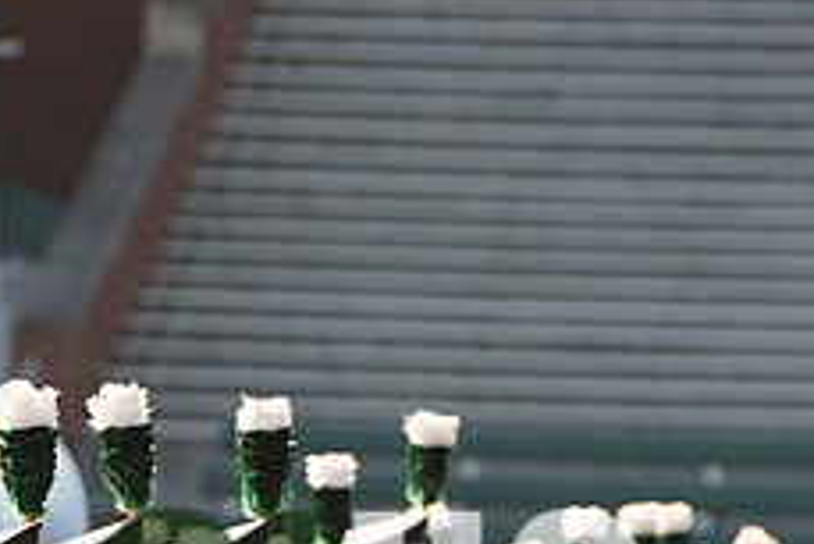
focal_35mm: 507
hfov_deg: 4.1
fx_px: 11471
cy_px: 677
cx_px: 373
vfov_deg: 2.7
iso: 320
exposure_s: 1/800
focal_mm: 200
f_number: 5
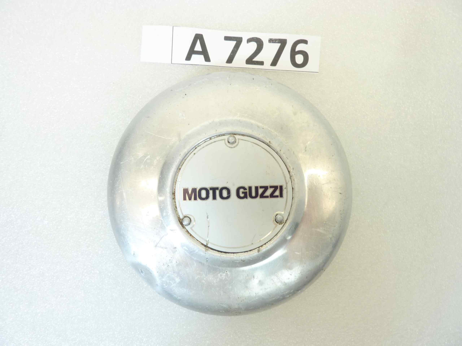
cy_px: 173
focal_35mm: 25
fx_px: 334
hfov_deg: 69.4
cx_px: 231
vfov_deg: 54.9
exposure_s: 1/25
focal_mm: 4.1
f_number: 3.3
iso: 80
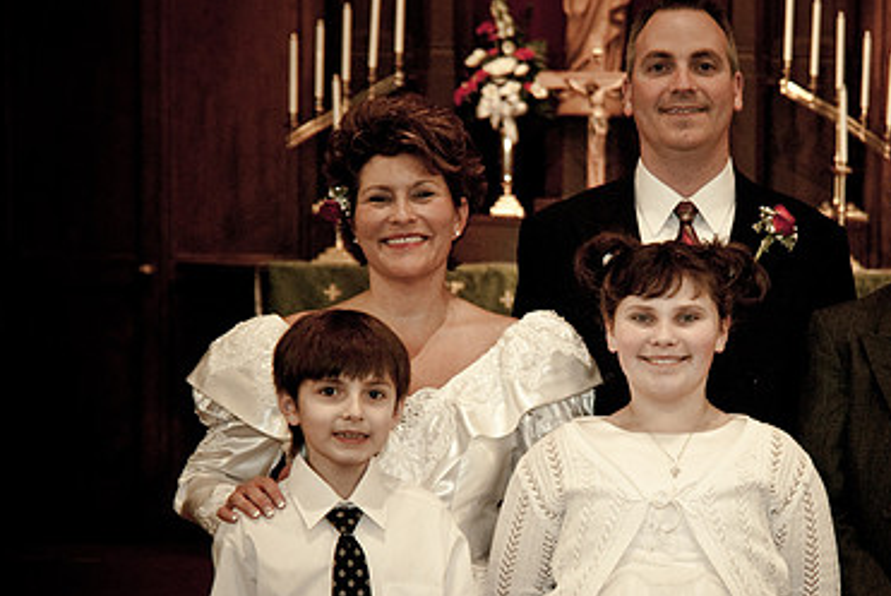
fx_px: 2204
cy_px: 418
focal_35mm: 89
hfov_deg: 22.7
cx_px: 624
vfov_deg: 15.3
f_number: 3.2
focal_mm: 38
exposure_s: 1/125
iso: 640
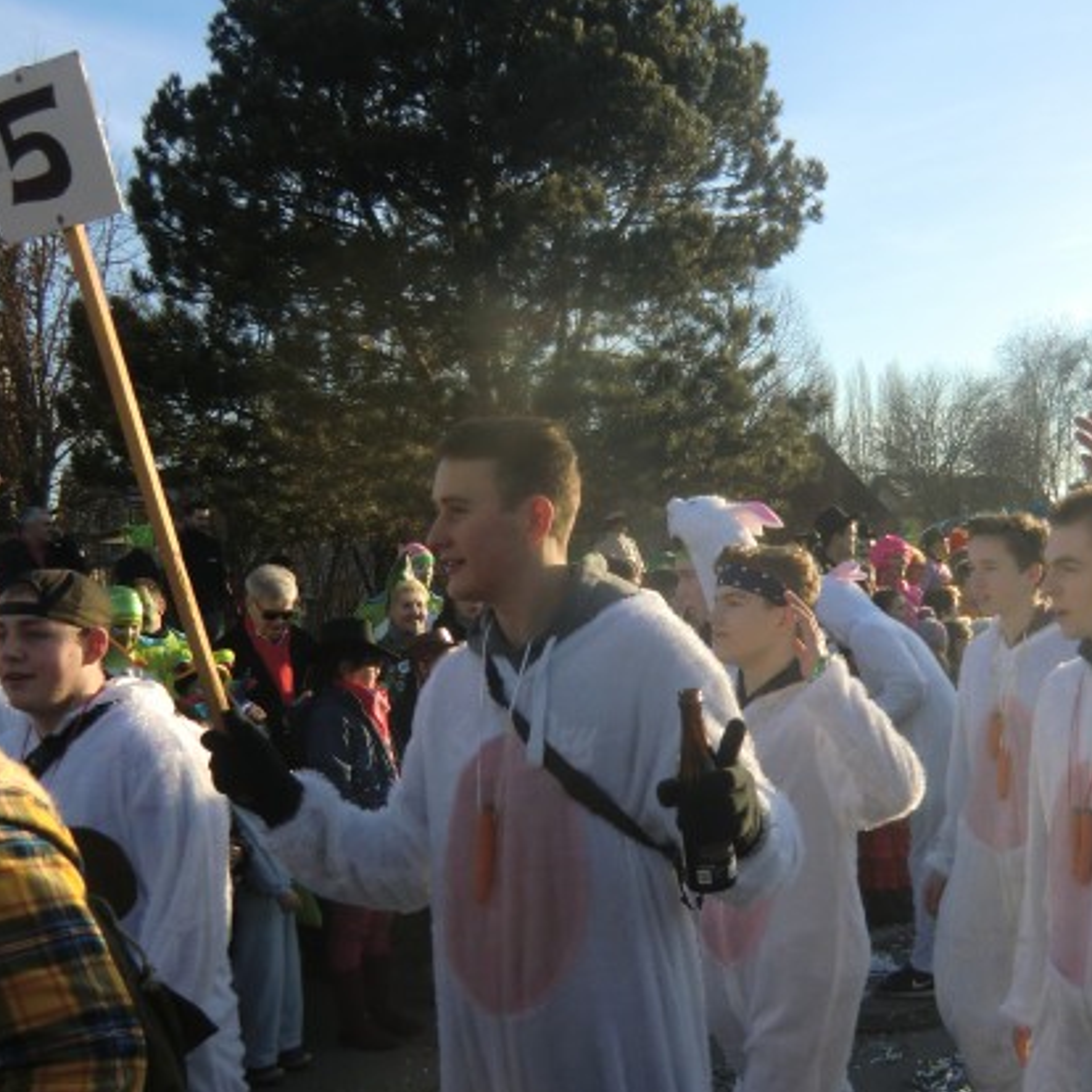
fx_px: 1463
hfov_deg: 40.6
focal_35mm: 41
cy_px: 593
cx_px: 702
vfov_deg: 40.9
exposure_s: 1/400
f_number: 3.2
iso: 64
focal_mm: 4.3
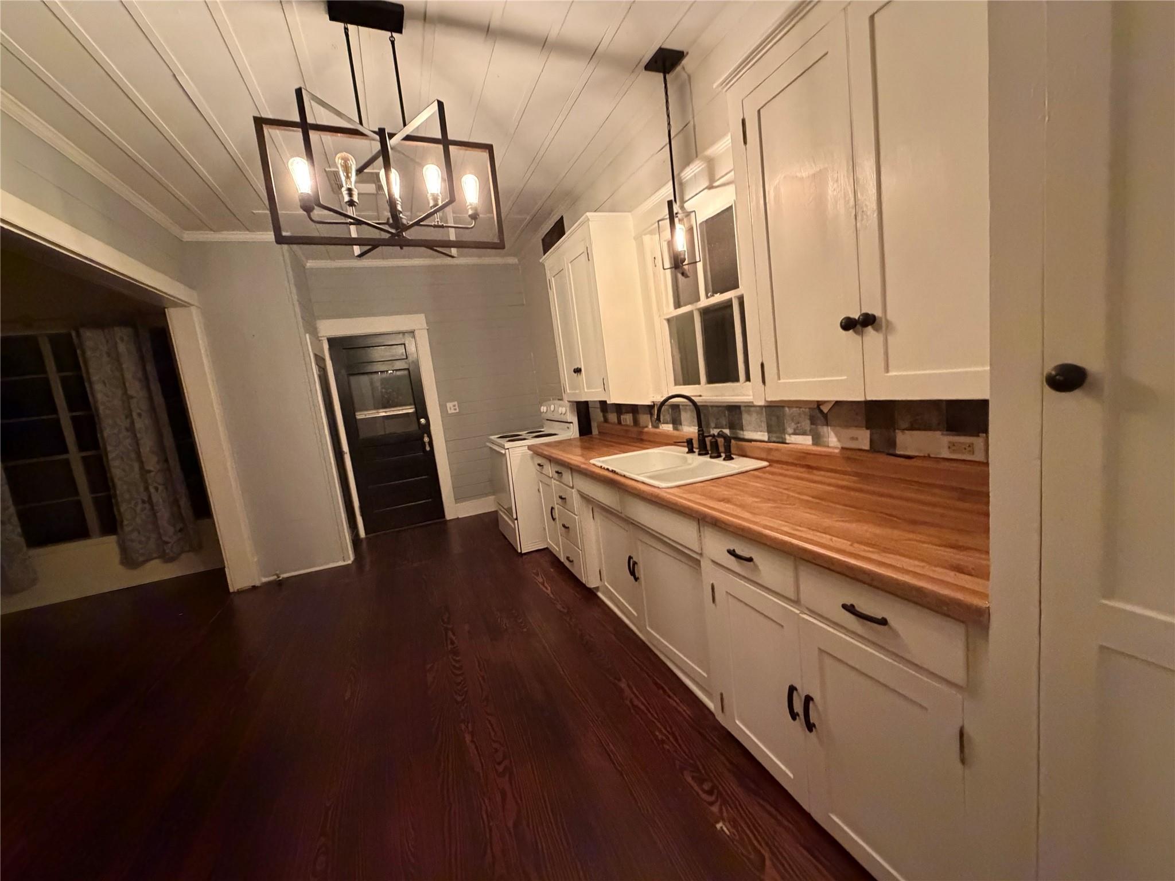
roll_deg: +7.4
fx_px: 475
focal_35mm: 14
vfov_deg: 85.7
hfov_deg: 102.1
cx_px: 588
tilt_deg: -6.7
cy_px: 440
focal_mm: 2.22
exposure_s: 1/60
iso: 1000
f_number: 2.2
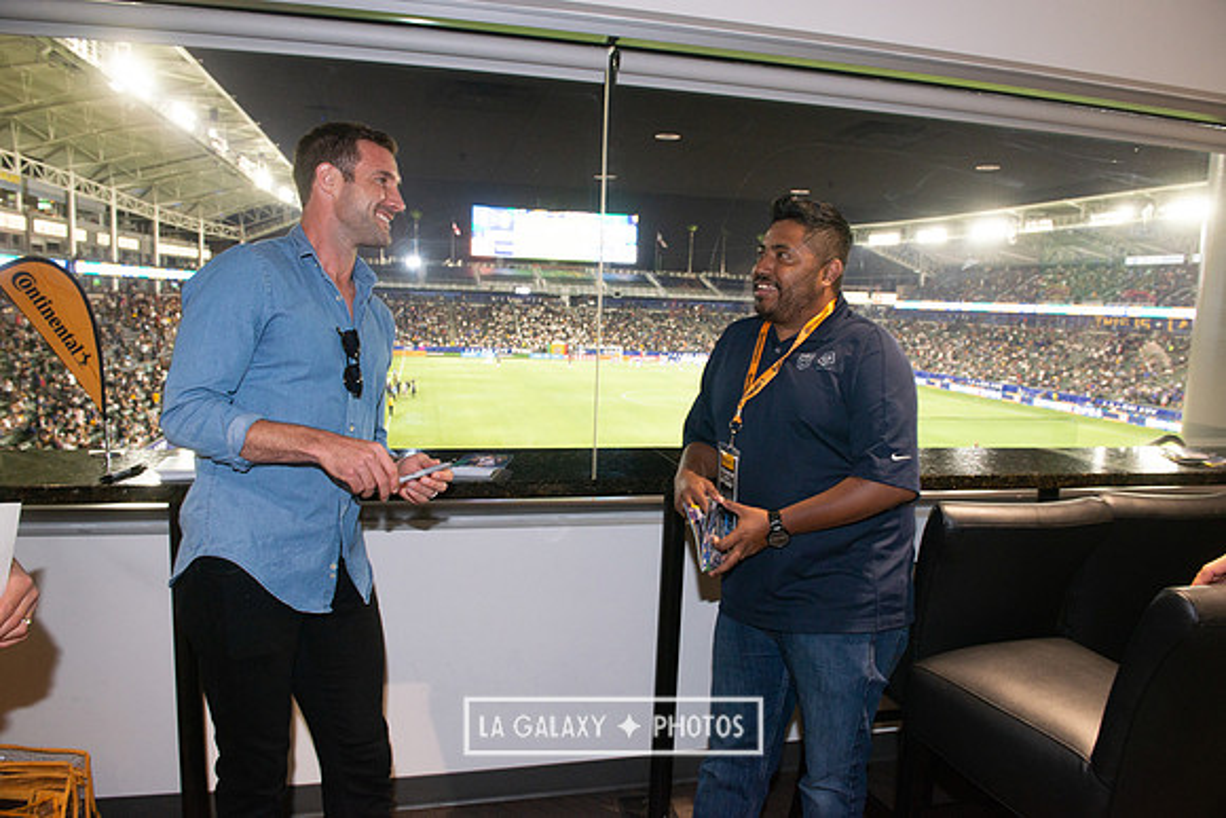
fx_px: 817
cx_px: 613
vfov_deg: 53.2
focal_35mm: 24
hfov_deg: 73.7
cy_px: 409
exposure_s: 1/80
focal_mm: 24
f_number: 6.3
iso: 640
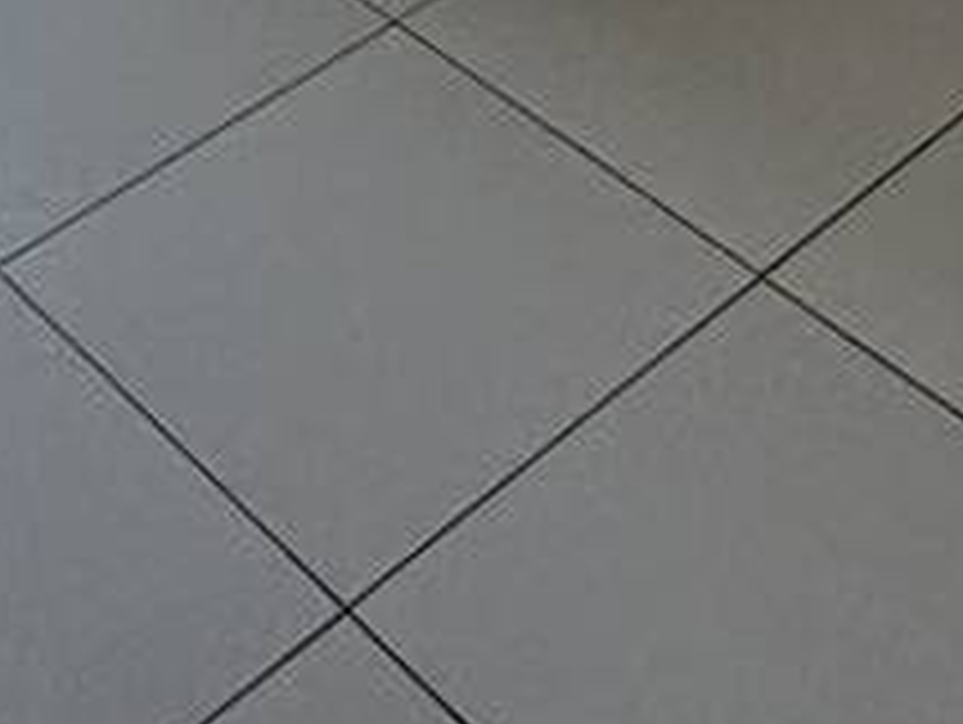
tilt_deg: -11.3
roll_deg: +1.0
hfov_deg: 20.8
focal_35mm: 94
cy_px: -1259
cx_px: 405
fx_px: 2618
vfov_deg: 11.5
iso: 250
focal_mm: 2.22
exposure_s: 1/99
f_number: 2.2
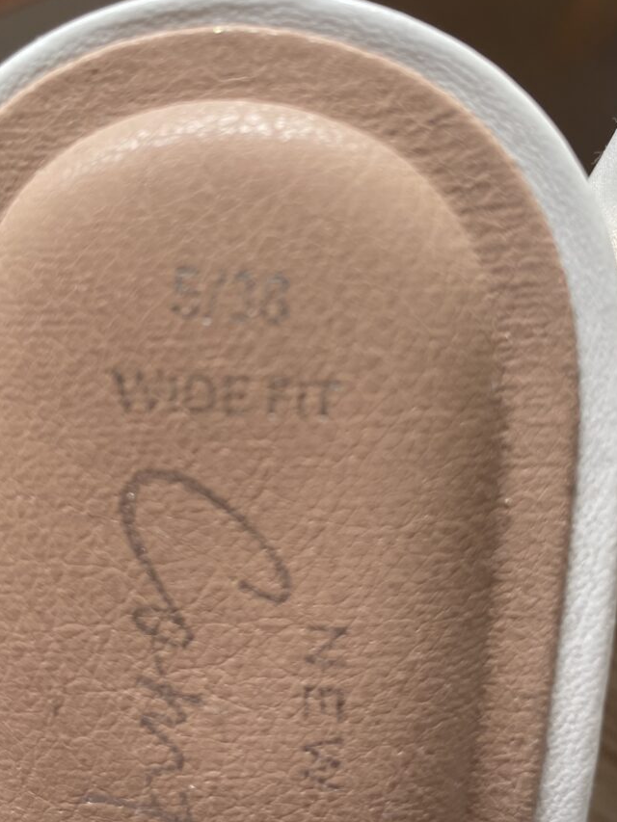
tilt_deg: -78.0
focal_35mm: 39
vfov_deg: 47.9
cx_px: 290
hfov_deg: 36.8
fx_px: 927
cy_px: 407
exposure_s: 1/121
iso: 64
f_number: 1.6
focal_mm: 4.2
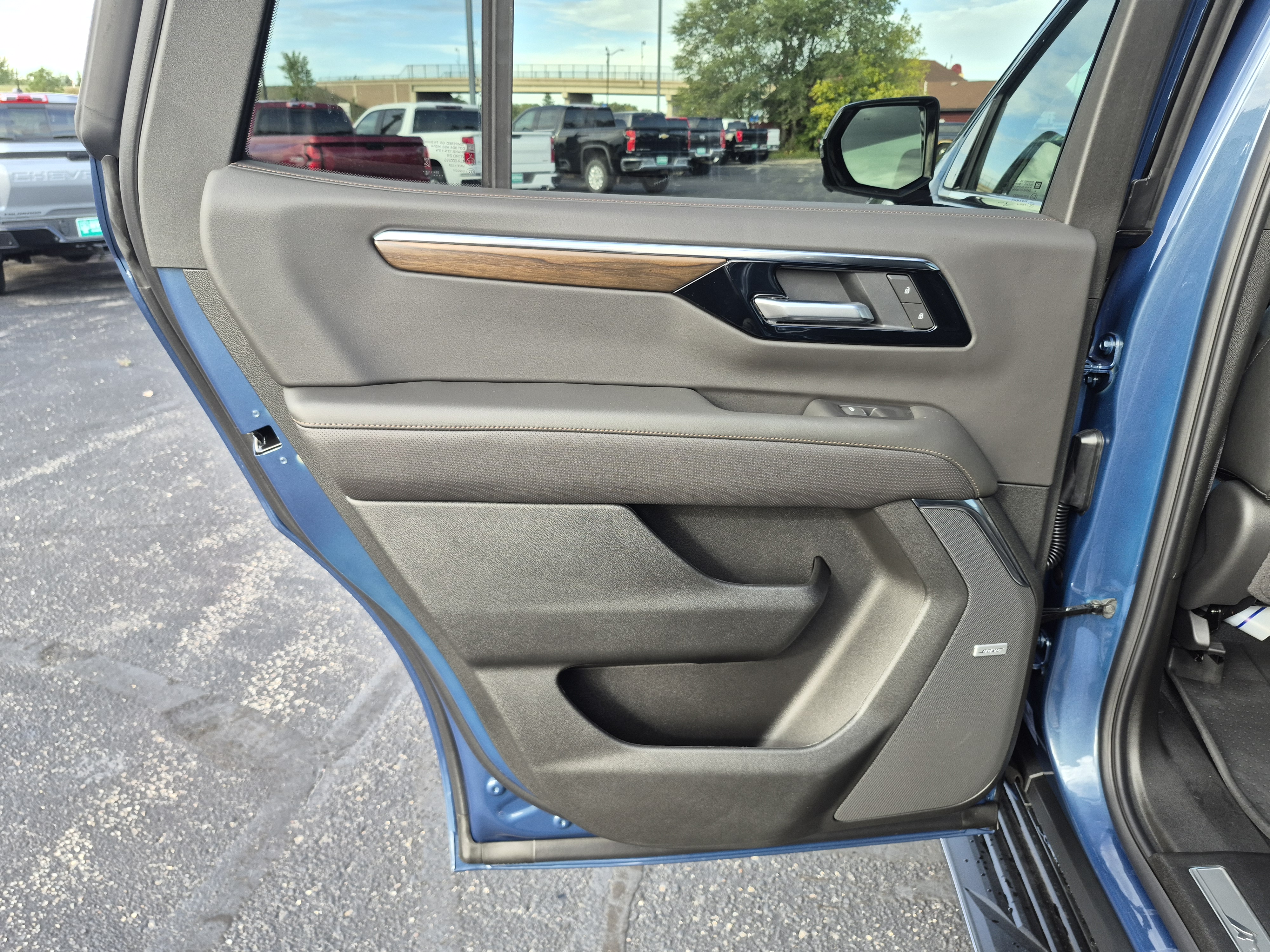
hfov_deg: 73.9
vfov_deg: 58.9
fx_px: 844
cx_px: 635
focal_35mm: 23
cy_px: 476
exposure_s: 1/180
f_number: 1.8
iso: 50
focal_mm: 5.4
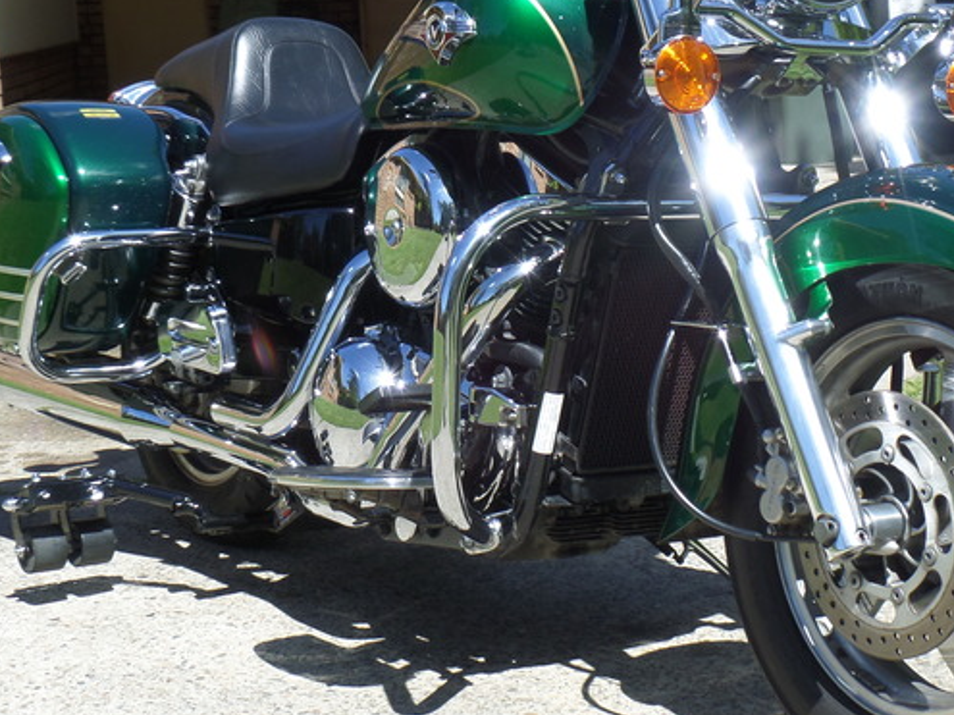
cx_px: 569
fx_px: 2314
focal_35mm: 84
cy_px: 289
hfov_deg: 23.3
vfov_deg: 17.5
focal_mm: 9.2
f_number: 3.4
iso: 100
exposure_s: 1/750
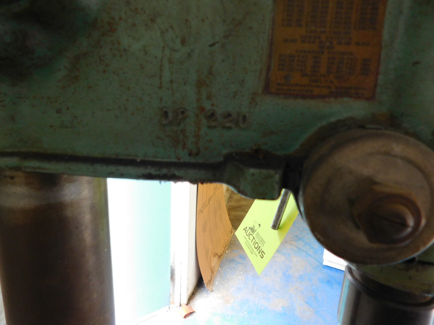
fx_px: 288
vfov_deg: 58.9
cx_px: 217
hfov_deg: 73.9
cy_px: 162
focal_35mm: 23
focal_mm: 4
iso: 280
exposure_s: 1/30
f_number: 3
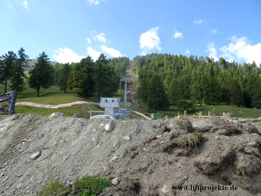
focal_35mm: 24
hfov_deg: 71.6
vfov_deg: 56.8
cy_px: 98
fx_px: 181
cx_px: 130
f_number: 3.5
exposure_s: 1/400
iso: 80
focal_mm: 4.1
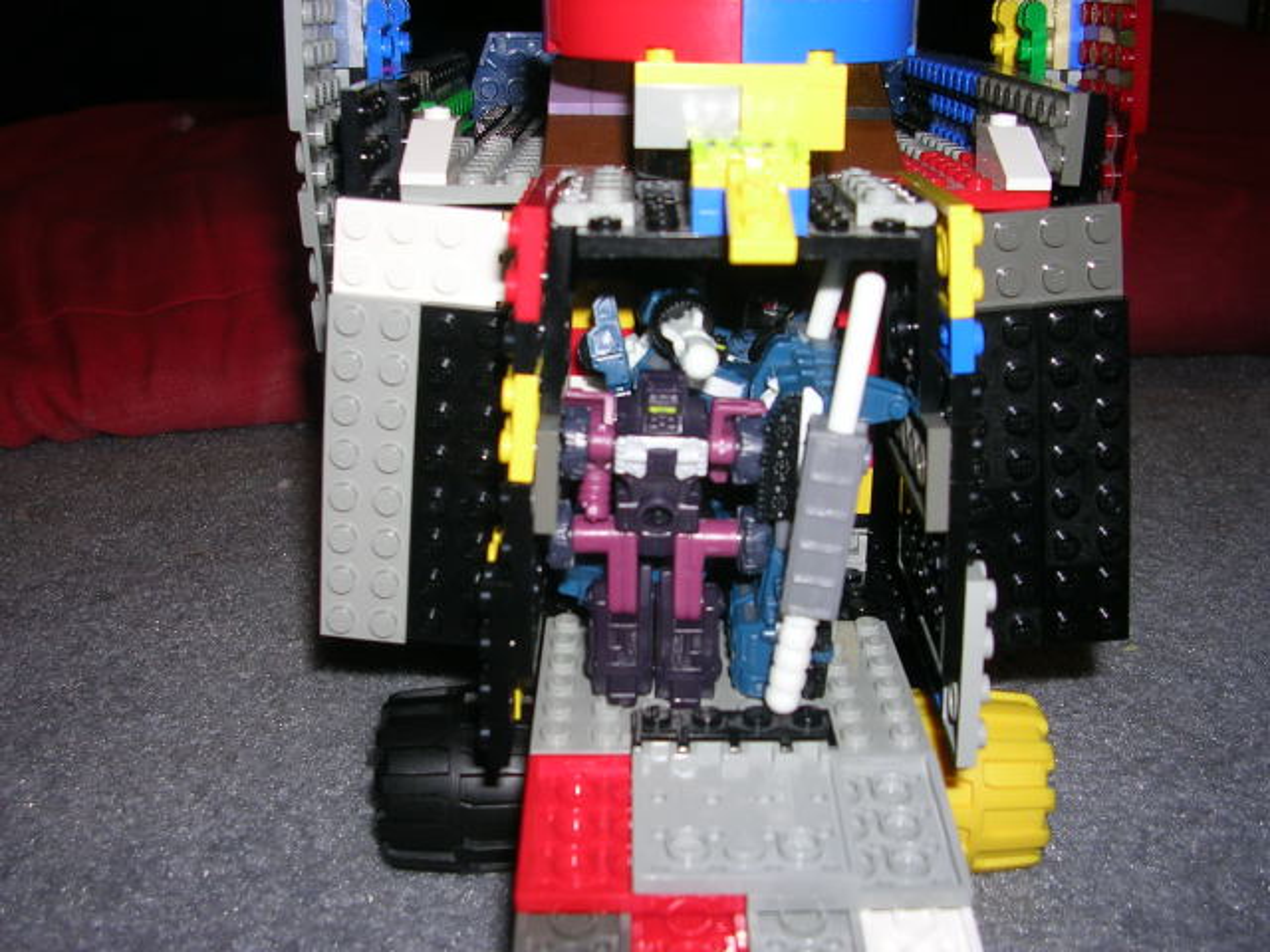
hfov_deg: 49.0
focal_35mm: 38
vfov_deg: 37.7
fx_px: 1394
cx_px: 635
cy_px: 476
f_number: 2.8
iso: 50
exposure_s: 1/60.1
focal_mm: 5.8
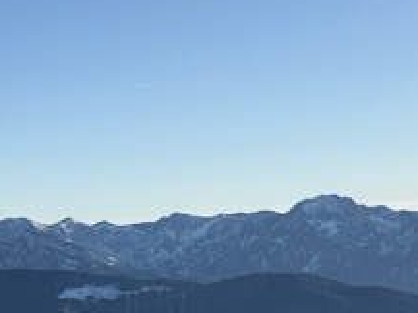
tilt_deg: -6.1
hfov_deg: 17.2
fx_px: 1377
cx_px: 151
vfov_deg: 12.5
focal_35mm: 114
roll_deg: +2.4
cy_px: 421
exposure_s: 1/5319
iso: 80
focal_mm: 6.76
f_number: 1.78
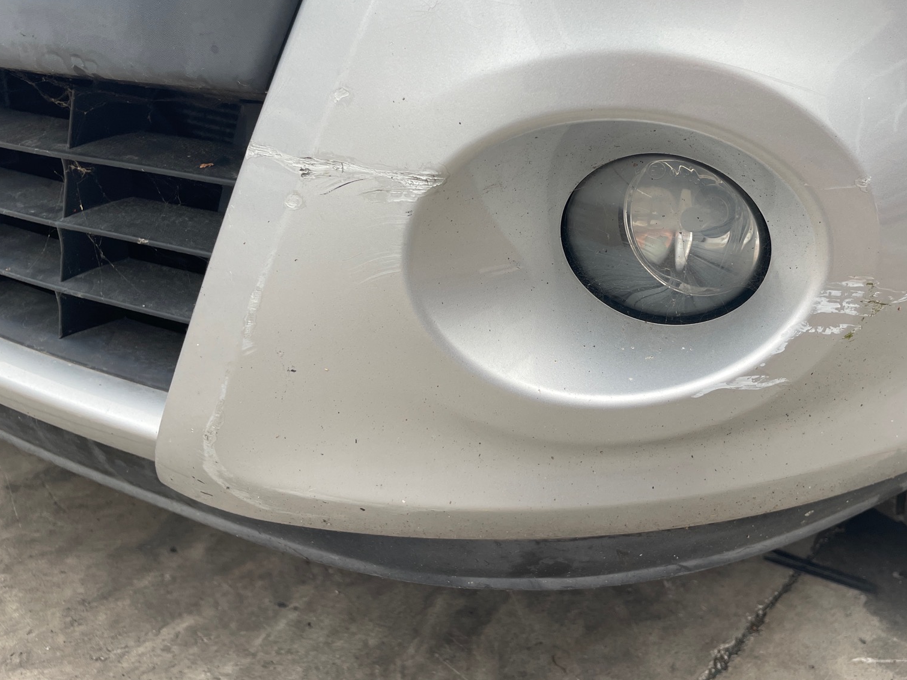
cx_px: 496
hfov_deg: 58.3
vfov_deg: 45.2
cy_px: 276
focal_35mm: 31
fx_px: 812
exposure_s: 1/274
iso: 32
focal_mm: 4.2
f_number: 1.6
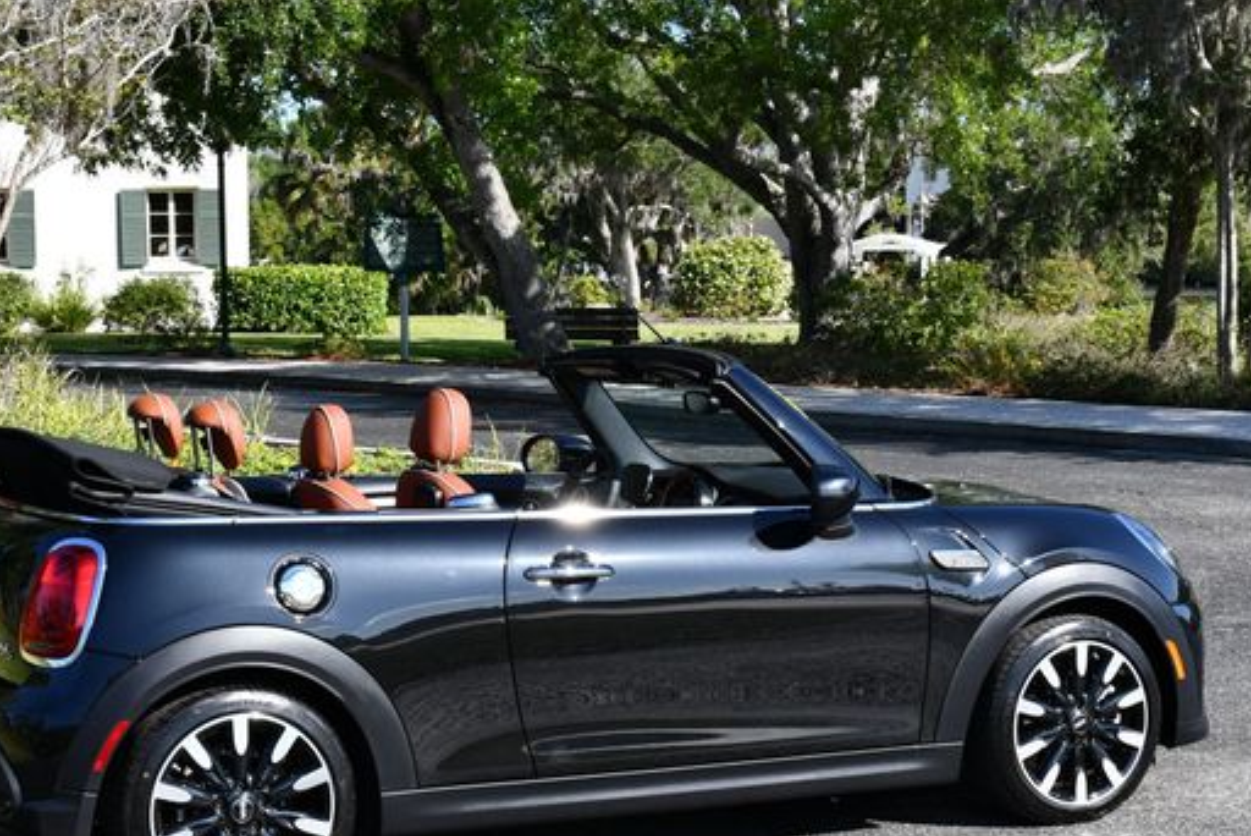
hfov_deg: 26.9
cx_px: 538
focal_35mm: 75
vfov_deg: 18.2
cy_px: 482
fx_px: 2608
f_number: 8
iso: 180
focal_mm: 30
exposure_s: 1/250
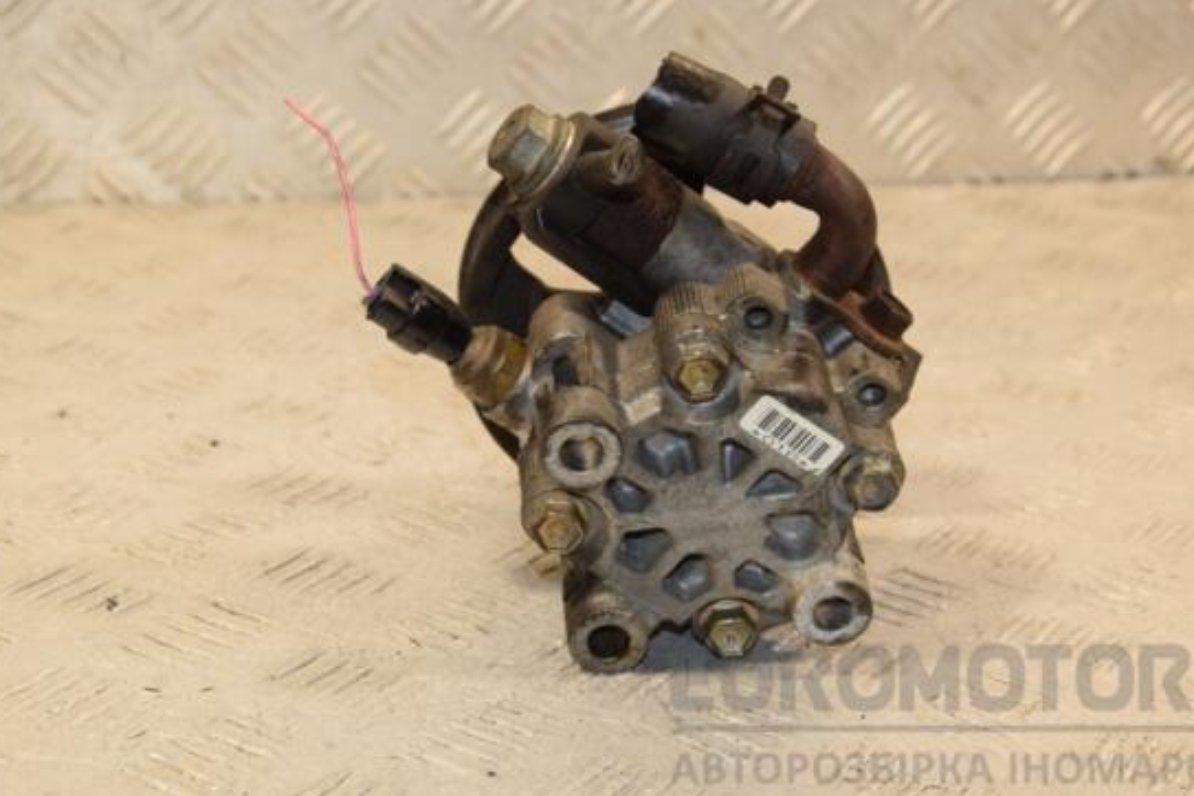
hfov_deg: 27.1
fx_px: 2472
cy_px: 385
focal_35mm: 75
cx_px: 629
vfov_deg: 18.3
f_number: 7.1
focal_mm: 45
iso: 800
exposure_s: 1/200
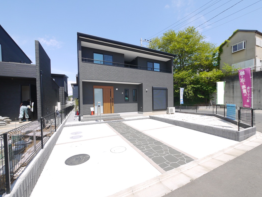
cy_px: 104
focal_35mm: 15
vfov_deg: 81.7
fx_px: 114
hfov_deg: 98.0
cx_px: 139
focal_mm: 7
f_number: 7.1
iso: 160
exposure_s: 1/320
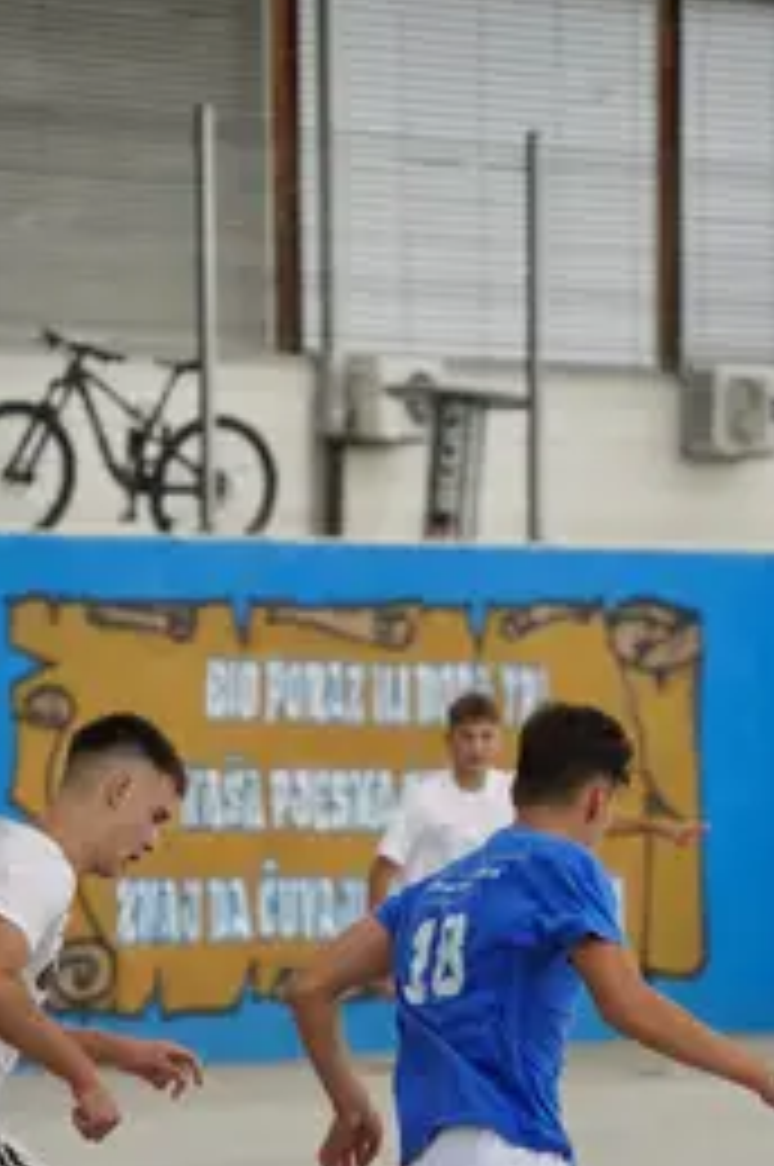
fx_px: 8698
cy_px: 932
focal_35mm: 269
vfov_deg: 7.7
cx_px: 459
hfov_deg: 5.1
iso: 2000
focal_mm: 145
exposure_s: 1/1000
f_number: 5
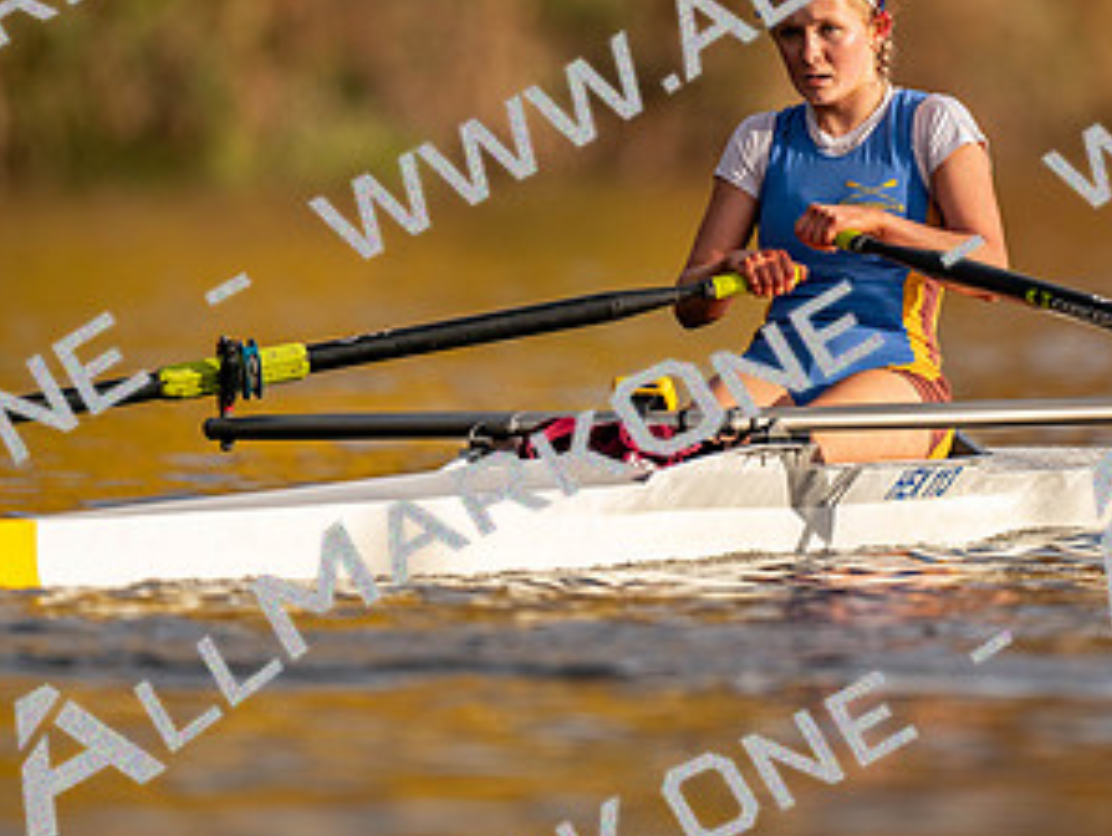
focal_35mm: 1122
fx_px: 36072
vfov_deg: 1.3
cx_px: 772
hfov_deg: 1.8
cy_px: 271
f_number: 4
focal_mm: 600
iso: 250
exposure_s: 1/2500
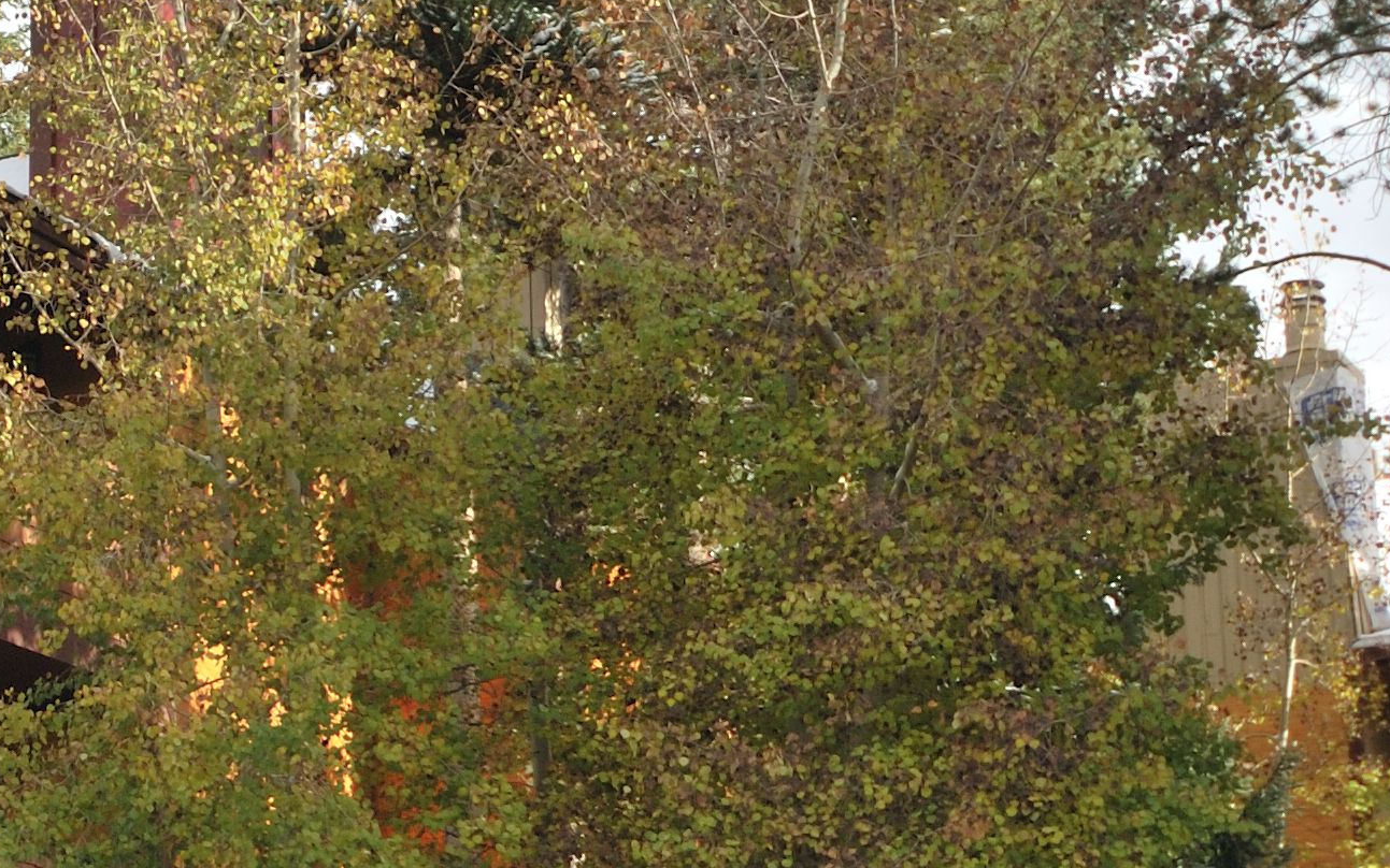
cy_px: 610
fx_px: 4167
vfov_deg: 11.9
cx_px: -662
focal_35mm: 110
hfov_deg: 17.2
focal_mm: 24
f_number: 6.3
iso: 100
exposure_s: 1/200
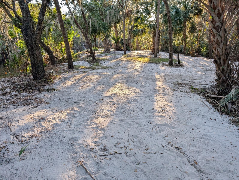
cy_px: 90
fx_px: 166
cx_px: 120
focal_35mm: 24
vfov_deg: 56.9
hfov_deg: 71.5
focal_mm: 6.9
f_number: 1.68
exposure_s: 1/206
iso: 33
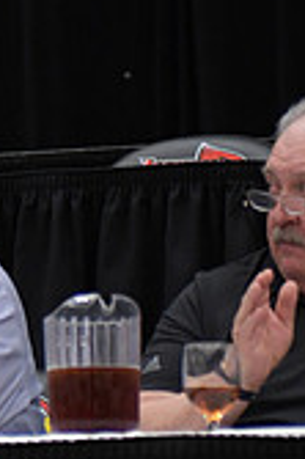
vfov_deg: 5.6
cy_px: 70
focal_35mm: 365
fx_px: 4648
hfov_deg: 3.7
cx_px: -475
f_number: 3.2
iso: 2500
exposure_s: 1/320
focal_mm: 70
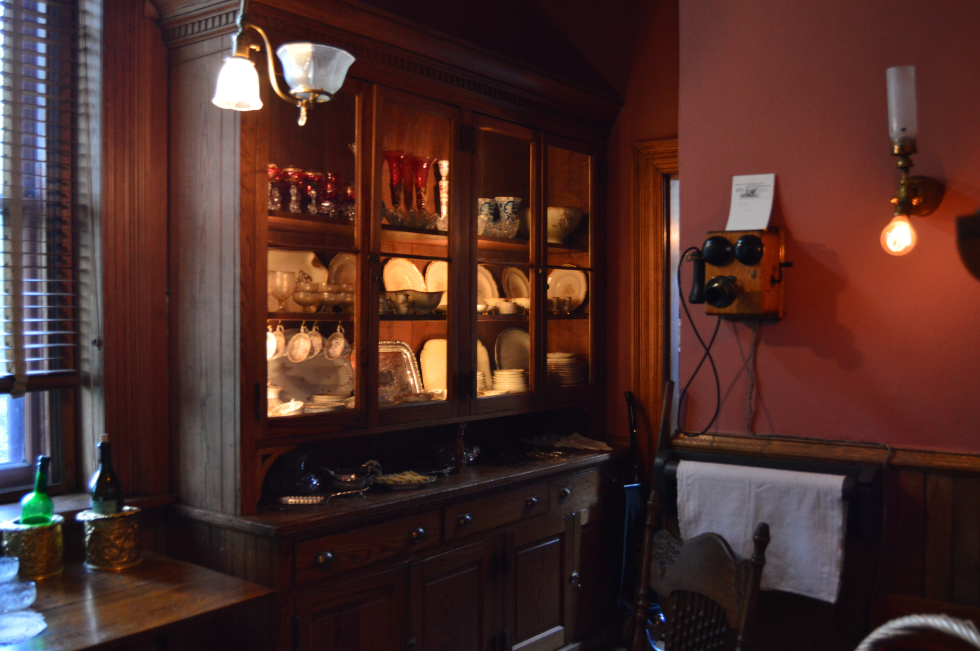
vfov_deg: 38.3
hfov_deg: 55.1
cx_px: 490
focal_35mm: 34
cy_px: 326
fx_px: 938
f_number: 3.8
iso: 800
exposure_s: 1/13
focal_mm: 23
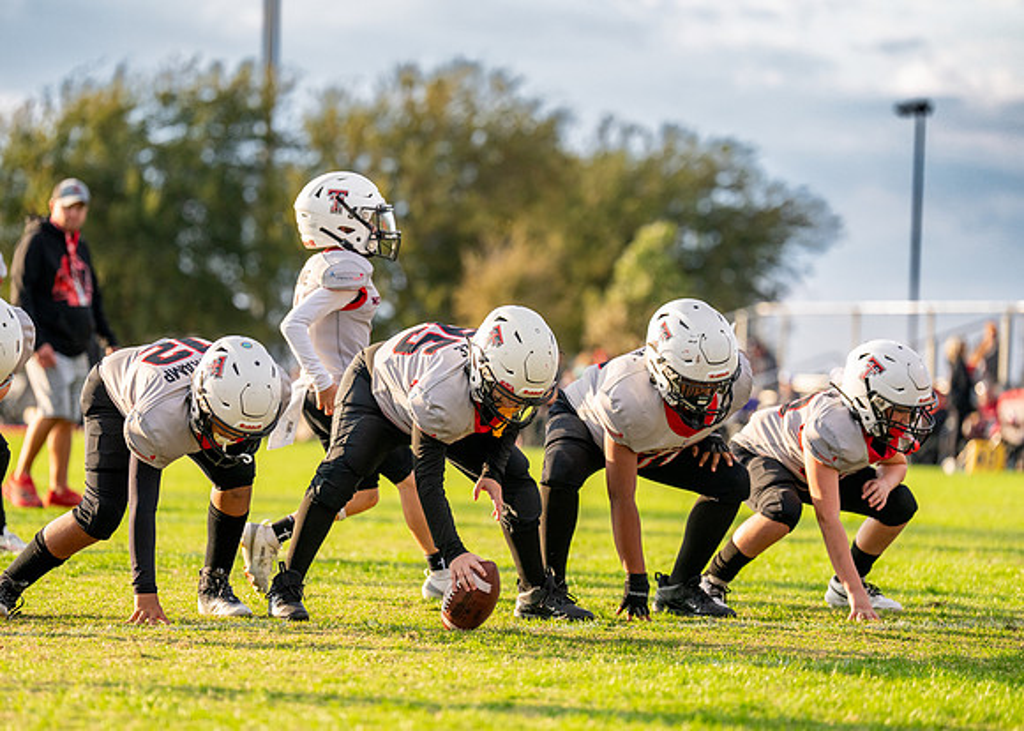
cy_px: 376
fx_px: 4563
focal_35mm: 157
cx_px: 448
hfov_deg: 12.8
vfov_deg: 9.2
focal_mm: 142
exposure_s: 1/2000
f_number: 2.8
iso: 400
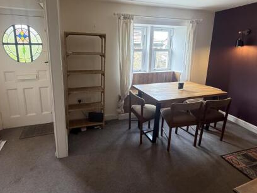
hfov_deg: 81.6
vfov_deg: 65.3
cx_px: 118
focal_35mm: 20
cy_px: 77
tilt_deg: -11.9
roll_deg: -0.7
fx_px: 148
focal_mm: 2.22
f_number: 2.2
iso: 125
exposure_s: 1/100
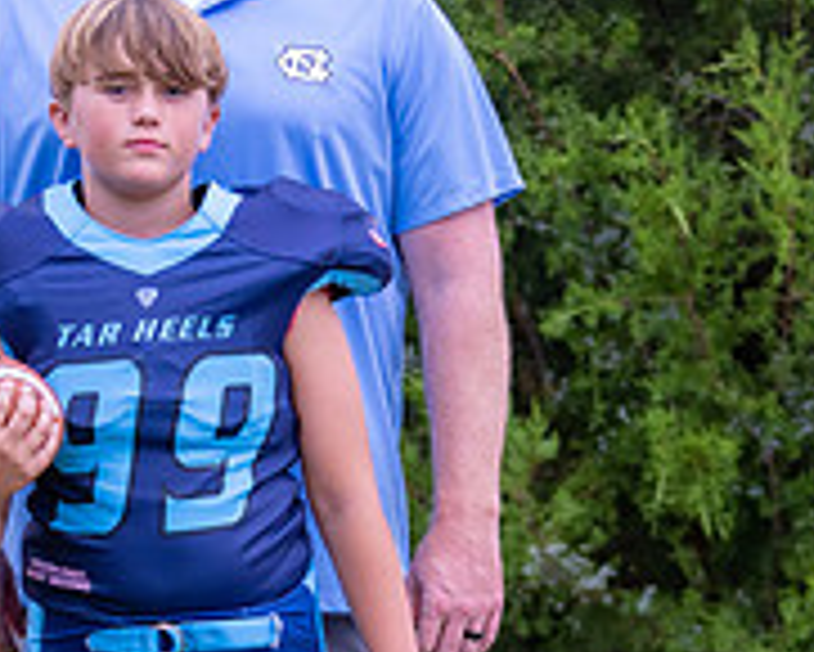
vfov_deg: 6.0
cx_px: 249
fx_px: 6195
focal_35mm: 257
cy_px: 555
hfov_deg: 7.5
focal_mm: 70
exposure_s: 1/320
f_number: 2.8
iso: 500
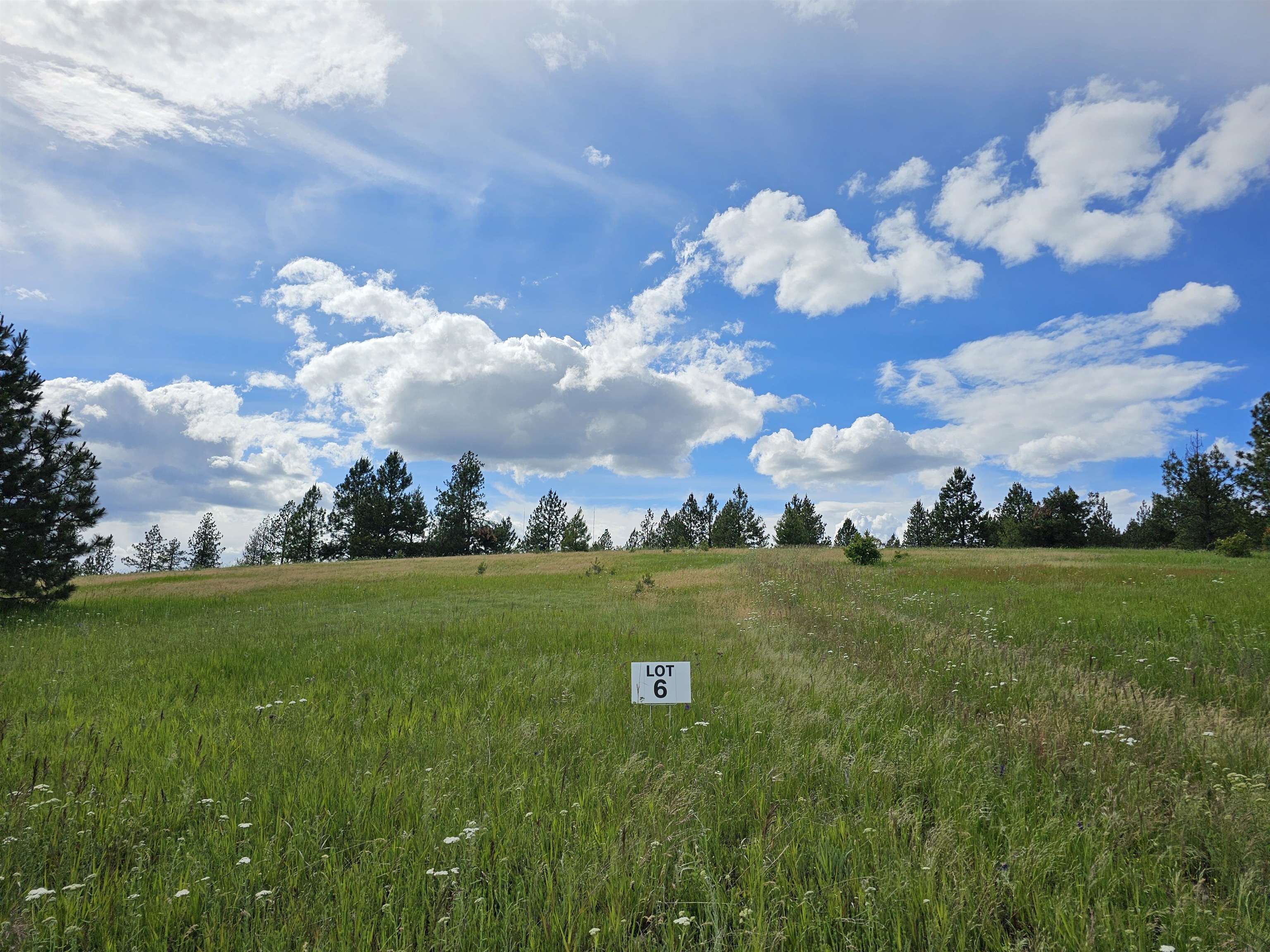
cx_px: 635
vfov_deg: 58.9
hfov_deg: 73.9
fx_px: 844
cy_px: 476
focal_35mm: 23
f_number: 1.7
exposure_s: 1/2180
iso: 10
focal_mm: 6.3
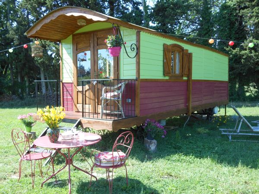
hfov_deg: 49.0
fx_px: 284
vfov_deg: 37.7
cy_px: 97
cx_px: 130
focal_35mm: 38
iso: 80
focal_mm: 6.8
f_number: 3.6
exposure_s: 1/160
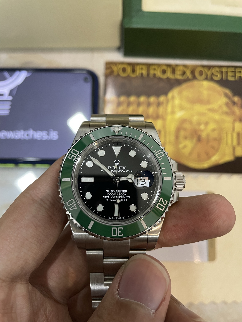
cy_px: 161
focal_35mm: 26
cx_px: 121
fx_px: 242
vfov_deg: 67.3
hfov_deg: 53.1
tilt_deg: -83.3
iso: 160
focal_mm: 4.2
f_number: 1.6
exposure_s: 1/50
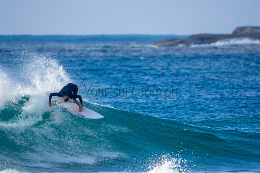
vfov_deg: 1.7
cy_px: 86
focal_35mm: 787
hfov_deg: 2.6
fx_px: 5687
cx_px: 130
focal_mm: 500
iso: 220
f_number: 5.6
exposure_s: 1/640
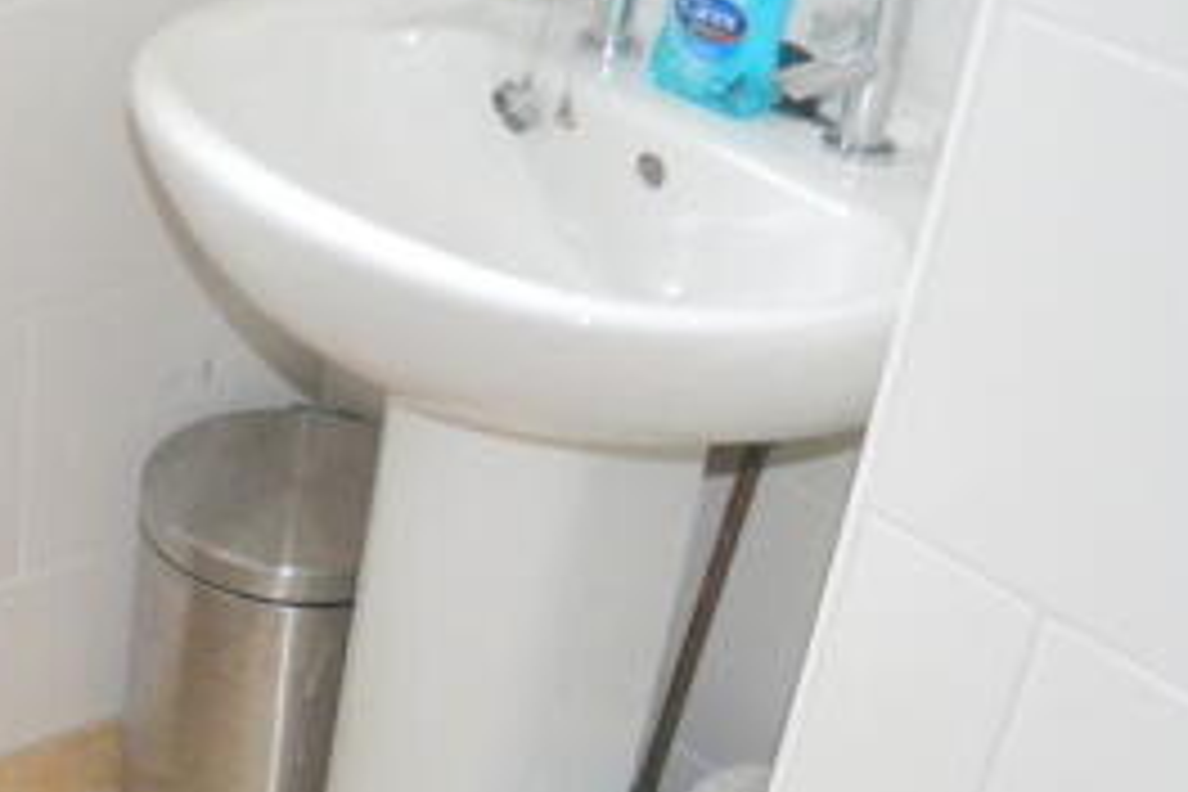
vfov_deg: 20.1
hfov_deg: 27.7
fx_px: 2211
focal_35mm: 67
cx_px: -97
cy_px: 623
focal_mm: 18
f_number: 3.5
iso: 1250
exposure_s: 1/60
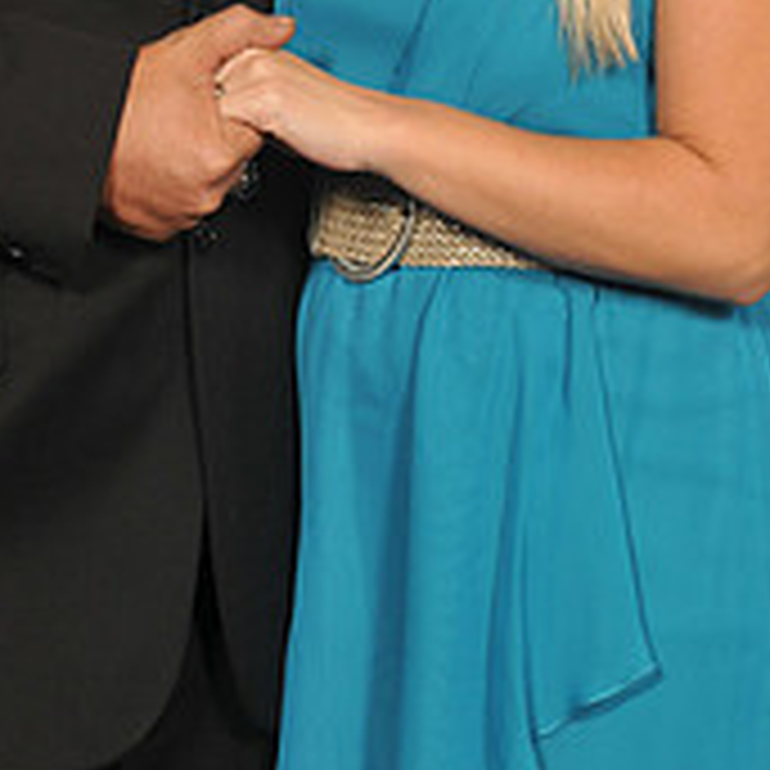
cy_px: -104
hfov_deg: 10.7
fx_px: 4127
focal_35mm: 164
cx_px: 268
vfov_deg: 10.5
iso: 200
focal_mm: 38
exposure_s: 1/125
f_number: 5.6
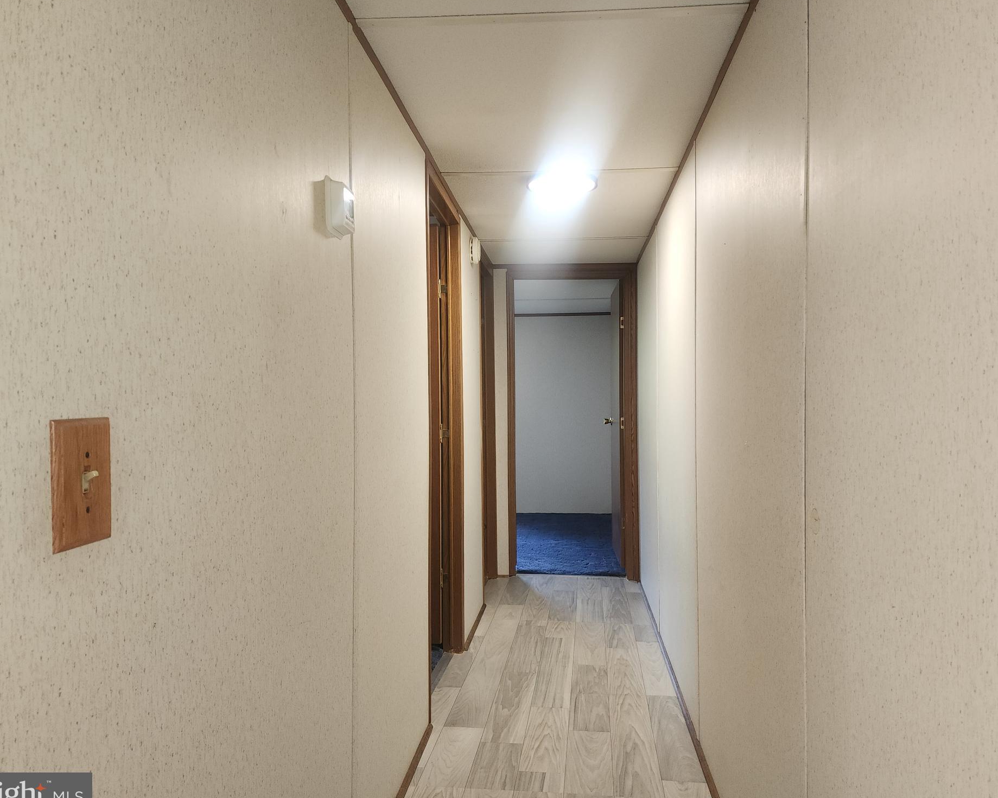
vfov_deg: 56.8
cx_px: 512
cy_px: 400
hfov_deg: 68.1
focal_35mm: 25
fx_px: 738
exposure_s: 1/60
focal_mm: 6.4
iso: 100
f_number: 1.8
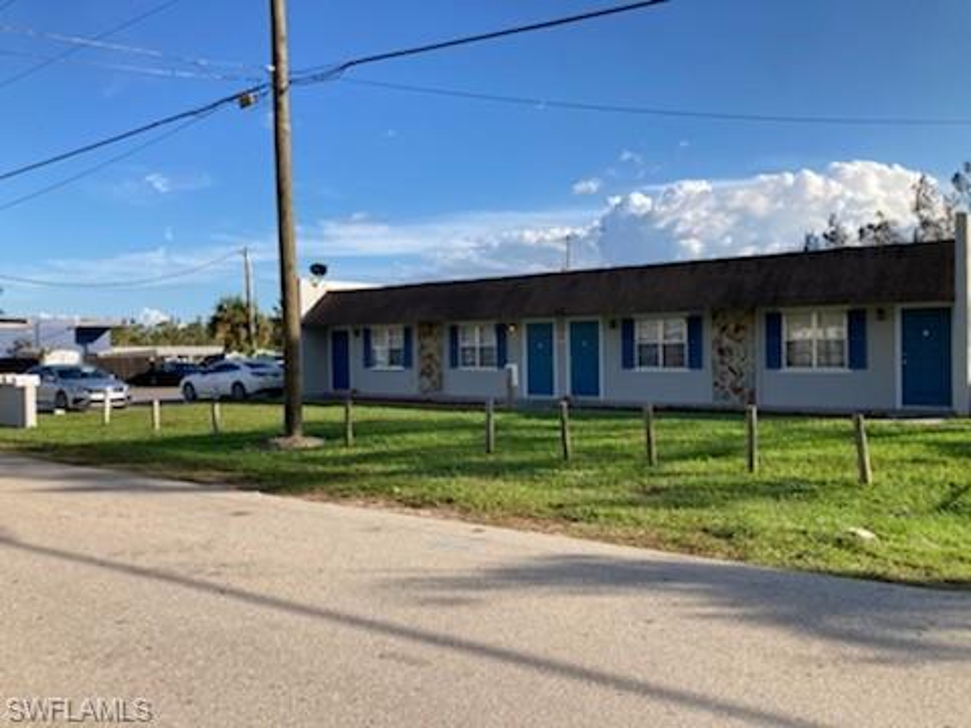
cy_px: 364
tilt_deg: -0.5
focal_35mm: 28
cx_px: 486
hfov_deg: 63.4
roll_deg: +0.9
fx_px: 785
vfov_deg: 49.7
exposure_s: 1/1621
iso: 20
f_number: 1.8
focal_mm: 3.99
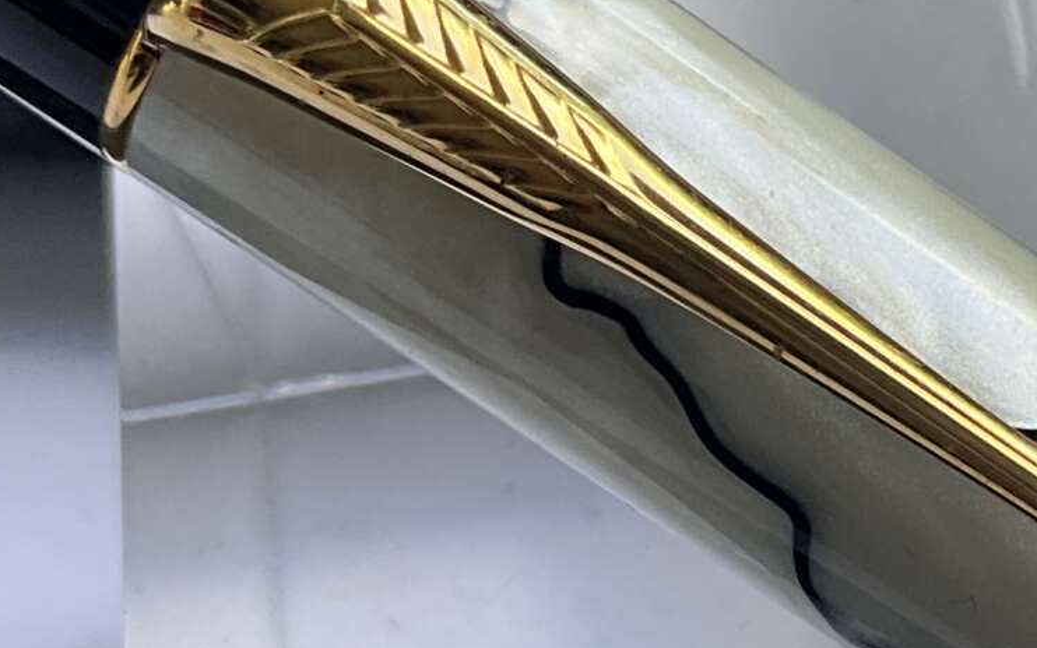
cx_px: 1149
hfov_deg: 18.8
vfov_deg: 12.3
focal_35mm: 106
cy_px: 508
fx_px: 2996
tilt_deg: -56.7
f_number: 1.8
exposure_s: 1/122
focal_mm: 3
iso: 32
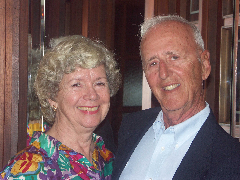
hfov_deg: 19.1
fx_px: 714
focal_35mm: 103
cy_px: 90
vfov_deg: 14.4
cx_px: 120
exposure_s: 1/100
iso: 200
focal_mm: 25.55
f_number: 3.5
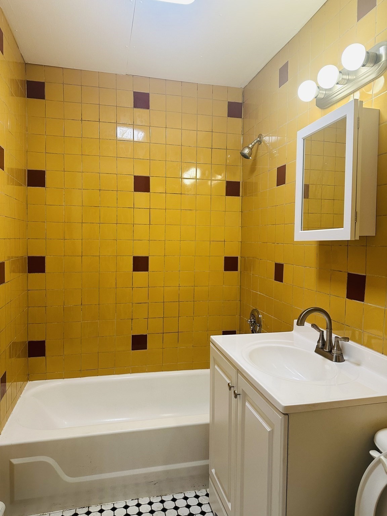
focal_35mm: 24
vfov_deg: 71.6
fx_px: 358
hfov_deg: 56.8
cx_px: 194
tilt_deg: -2.2
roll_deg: -1.5
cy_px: 258
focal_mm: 6.86
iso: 160
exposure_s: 1/120
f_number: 1.78
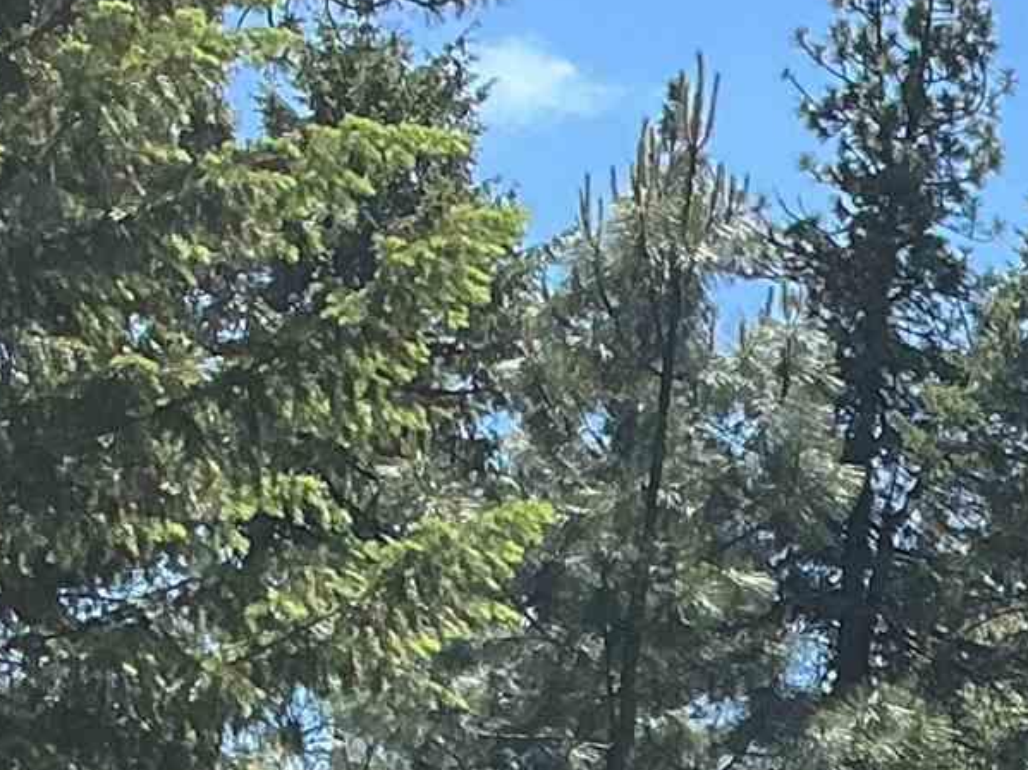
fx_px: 4423
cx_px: 2367
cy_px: 1292
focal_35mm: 149
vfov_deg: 9.6
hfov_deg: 11.3
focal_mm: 3
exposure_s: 1/739
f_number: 1.8
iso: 25
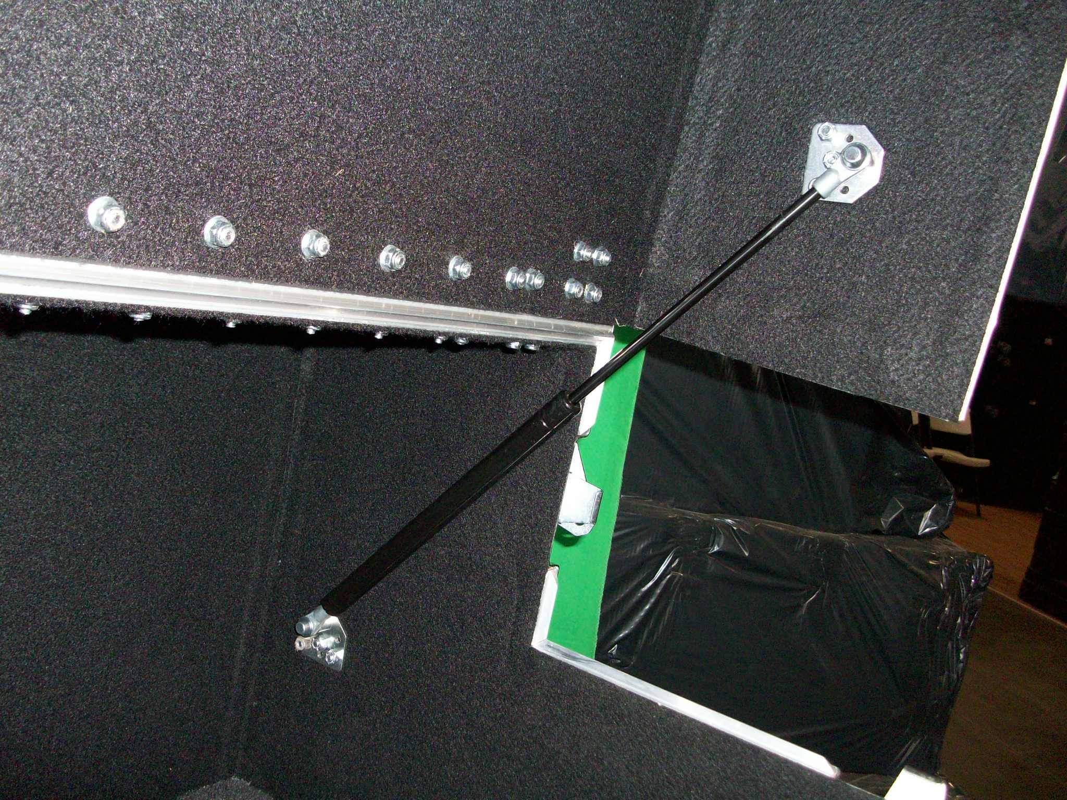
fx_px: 1048
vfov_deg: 41.8
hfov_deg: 54.0
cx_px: 534
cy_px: 400
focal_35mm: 34
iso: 160
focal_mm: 5.7
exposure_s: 1/60
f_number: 2.8
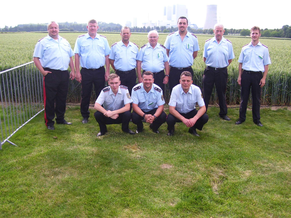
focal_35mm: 37
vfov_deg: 38.7
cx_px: 146
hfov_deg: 50.1
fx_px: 311
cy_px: 109
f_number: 2.7
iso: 80
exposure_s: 1/350
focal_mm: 6
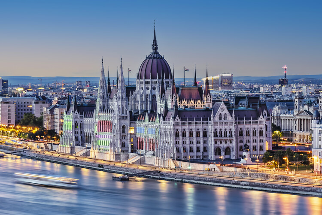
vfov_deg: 8.1
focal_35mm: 170
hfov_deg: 12.1
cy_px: 108
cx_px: 161
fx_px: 1521
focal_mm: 170
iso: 64
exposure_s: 30
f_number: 11
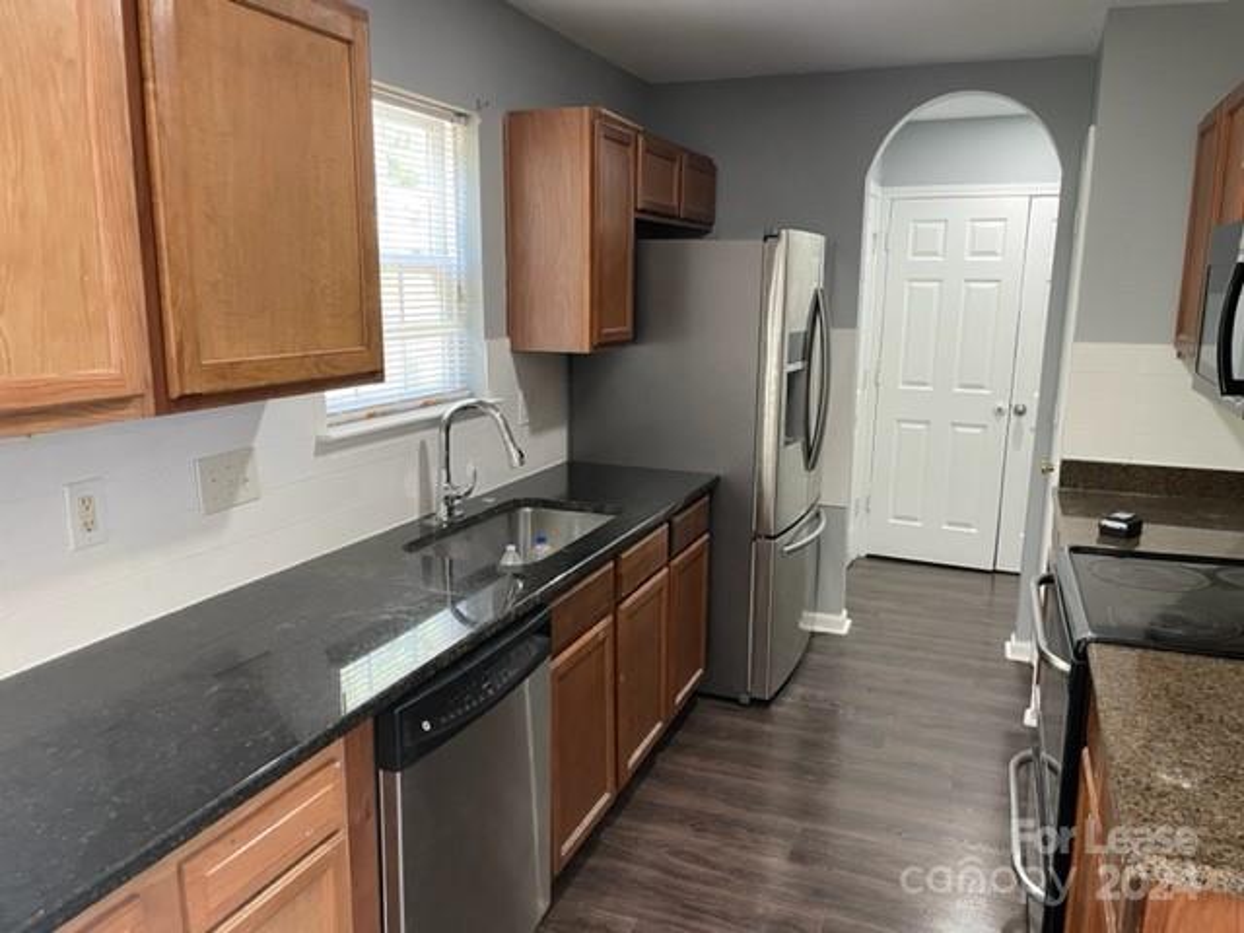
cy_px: 466
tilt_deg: -11.1
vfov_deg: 53.1
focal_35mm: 26
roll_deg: -0.8
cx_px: 622
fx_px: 934
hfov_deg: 67.3
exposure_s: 1/60
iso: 160
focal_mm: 4.2
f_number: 1.6
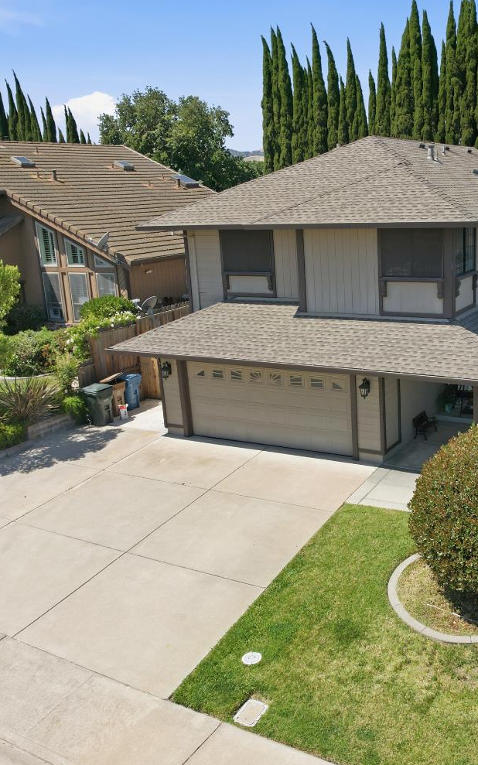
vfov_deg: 56.7
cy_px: 383
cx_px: 350
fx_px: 709
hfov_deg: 36.5
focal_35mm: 34
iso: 120
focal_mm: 8.4
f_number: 2.8
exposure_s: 1/2000
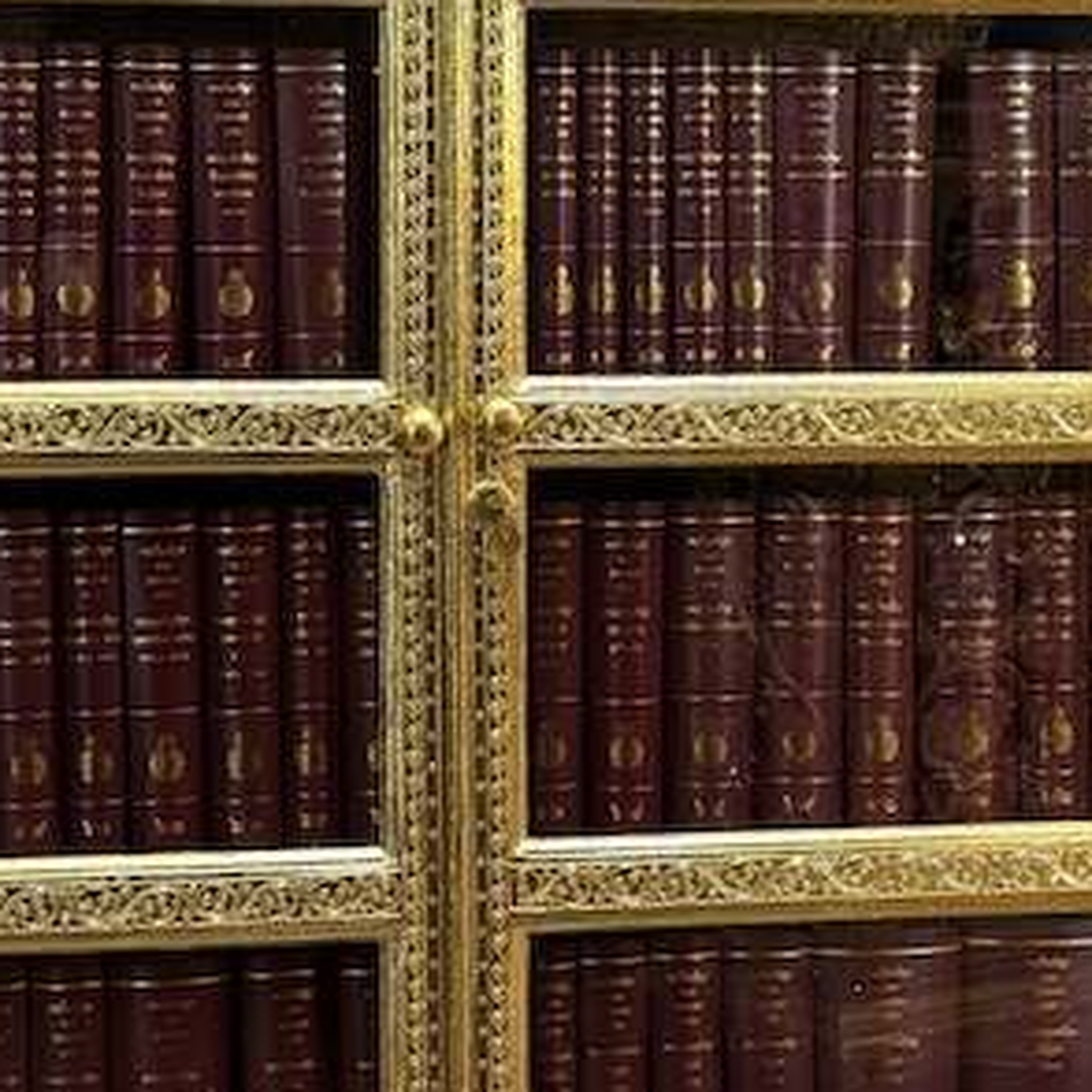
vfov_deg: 23.5
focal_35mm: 73
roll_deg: -0.5
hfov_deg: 23.7
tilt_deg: +1.1
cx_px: 509
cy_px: 295
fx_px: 2605
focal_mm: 5.96
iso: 200
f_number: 1.6
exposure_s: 1/50
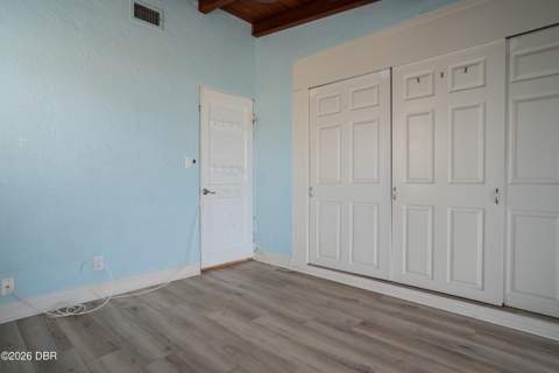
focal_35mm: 19
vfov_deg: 64.6
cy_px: 186
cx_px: 280
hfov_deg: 86.9
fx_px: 295
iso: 320
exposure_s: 1/13
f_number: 8
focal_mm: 19
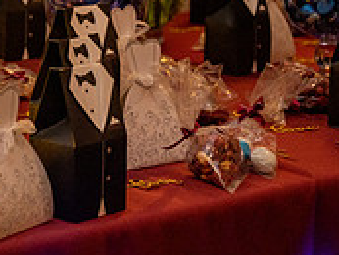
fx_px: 1480
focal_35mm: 151
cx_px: -167
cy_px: 4
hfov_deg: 12.4
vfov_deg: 9.8
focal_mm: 47
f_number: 4
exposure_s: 1/320
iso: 2500
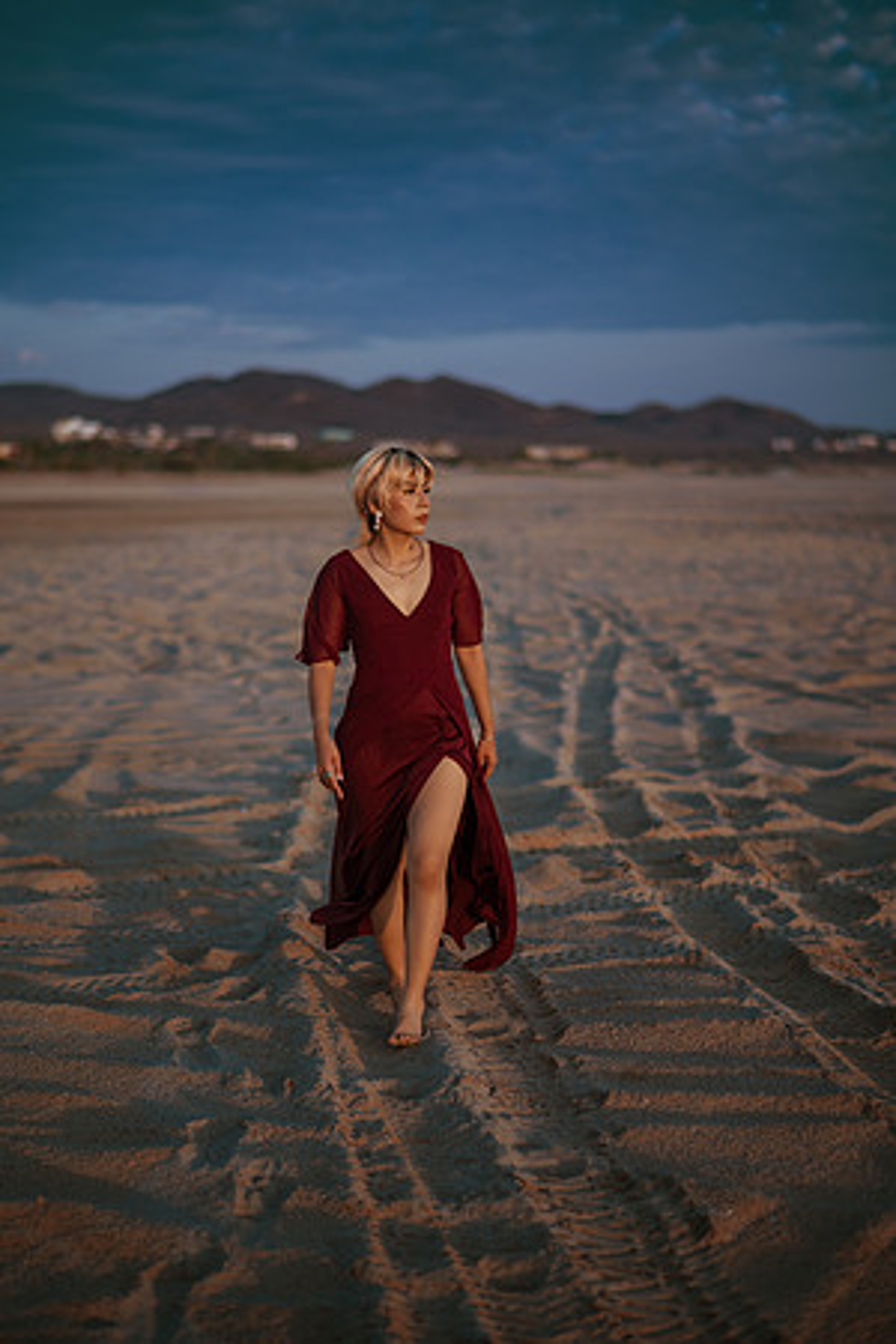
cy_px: 672
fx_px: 2165
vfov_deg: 34.5
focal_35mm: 58
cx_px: 448
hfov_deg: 23.4
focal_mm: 58
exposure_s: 1/2500
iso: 100
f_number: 1.4
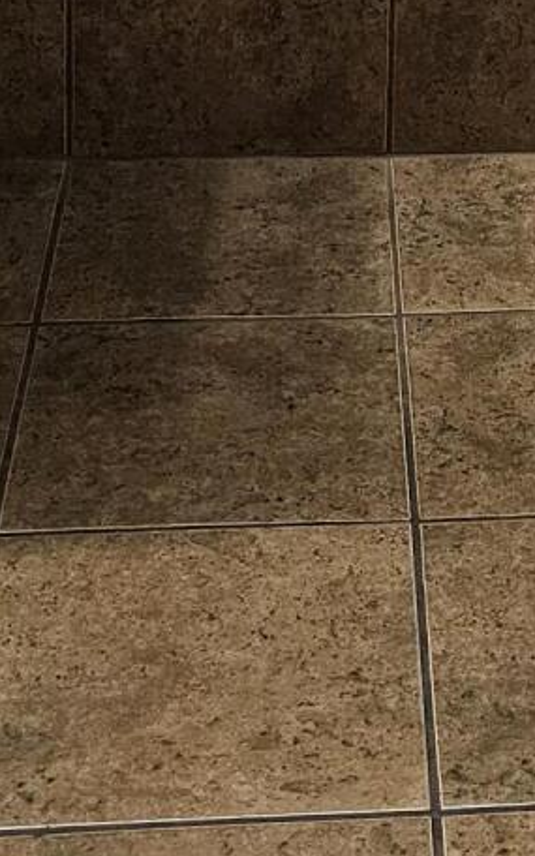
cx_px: 593
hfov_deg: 12.0
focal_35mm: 107
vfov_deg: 17.2
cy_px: -507
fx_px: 2496
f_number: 1.7
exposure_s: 1/120
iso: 640
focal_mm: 6.3
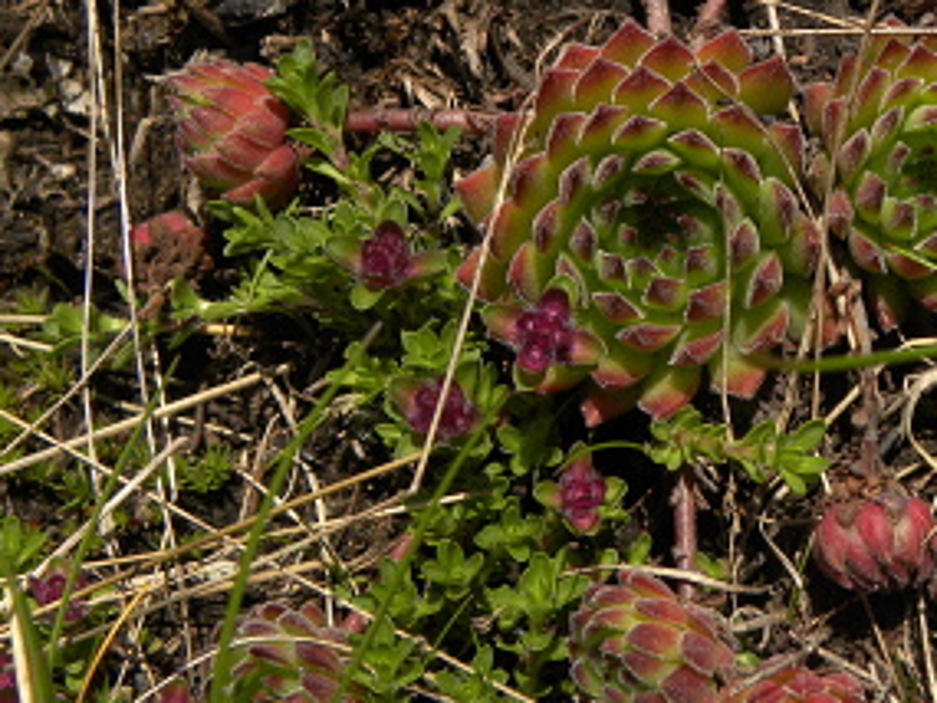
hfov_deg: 27.7
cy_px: 204
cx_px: 707
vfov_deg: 21.2
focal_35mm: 69
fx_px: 1869
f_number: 5
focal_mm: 7.3
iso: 64
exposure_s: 1/500
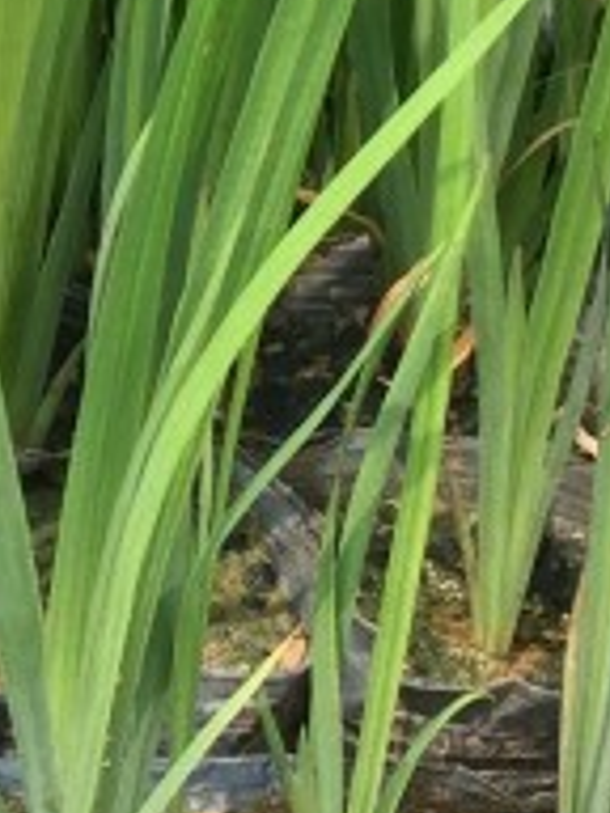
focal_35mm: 161
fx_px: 3783
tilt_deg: -32.3
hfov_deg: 8.9
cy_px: -47
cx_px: -381
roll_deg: +1.9
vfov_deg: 12.1
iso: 32
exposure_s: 1/1014
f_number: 2.2
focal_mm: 4.15
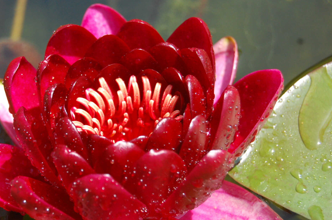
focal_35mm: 113
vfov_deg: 12.1
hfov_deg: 18.1
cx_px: 112
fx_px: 1038
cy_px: 131
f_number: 6.3
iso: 800
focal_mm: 55
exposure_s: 1/800
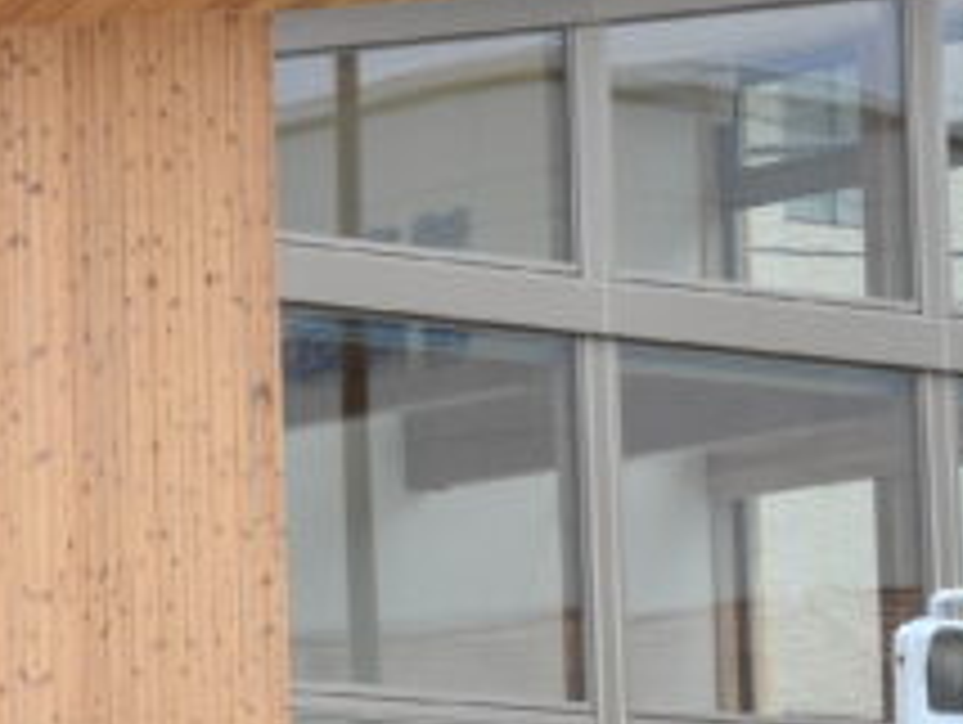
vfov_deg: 6.2
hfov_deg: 8.0
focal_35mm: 239
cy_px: 393
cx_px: -698
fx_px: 6656
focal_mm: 35
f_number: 4.5
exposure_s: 1/250
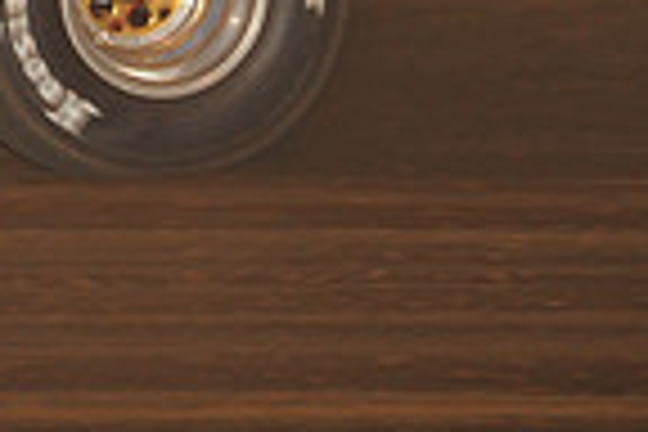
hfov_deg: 3.0
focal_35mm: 683
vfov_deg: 2.0
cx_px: -333
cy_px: -338
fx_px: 12293
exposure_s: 1/320
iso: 1000
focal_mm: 170
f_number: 6.3
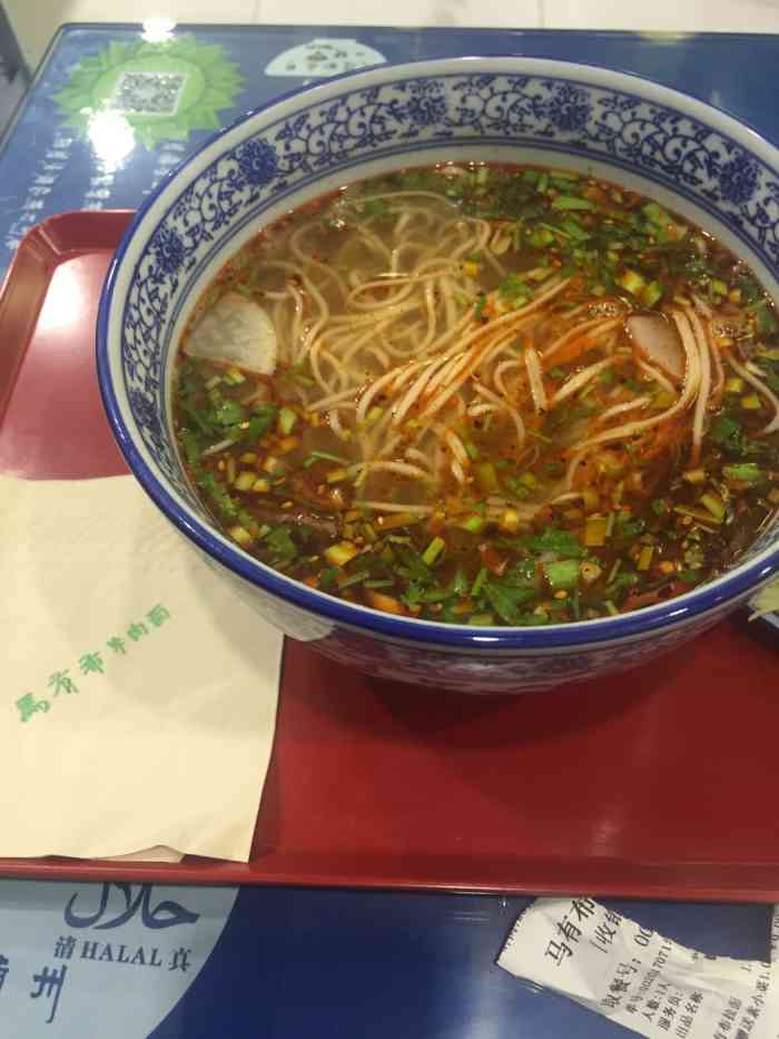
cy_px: 520
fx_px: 870
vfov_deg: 61.7
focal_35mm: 29
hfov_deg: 48.2
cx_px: 390
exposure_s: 1/33
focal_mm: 4.15
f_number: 2.2
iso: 125
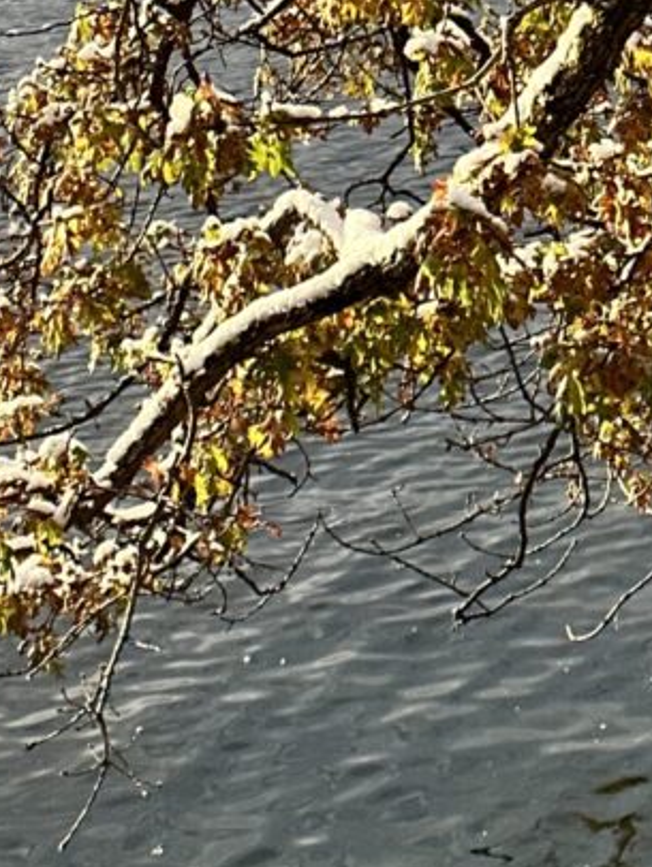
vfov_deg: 15.9
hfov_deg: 12.3
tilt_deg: -14.5
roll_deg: +0.8
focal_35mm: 121
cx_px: 282
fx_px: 3036
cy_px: -43
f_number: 1.78
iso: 64
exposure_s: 1/797
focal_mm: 6.86
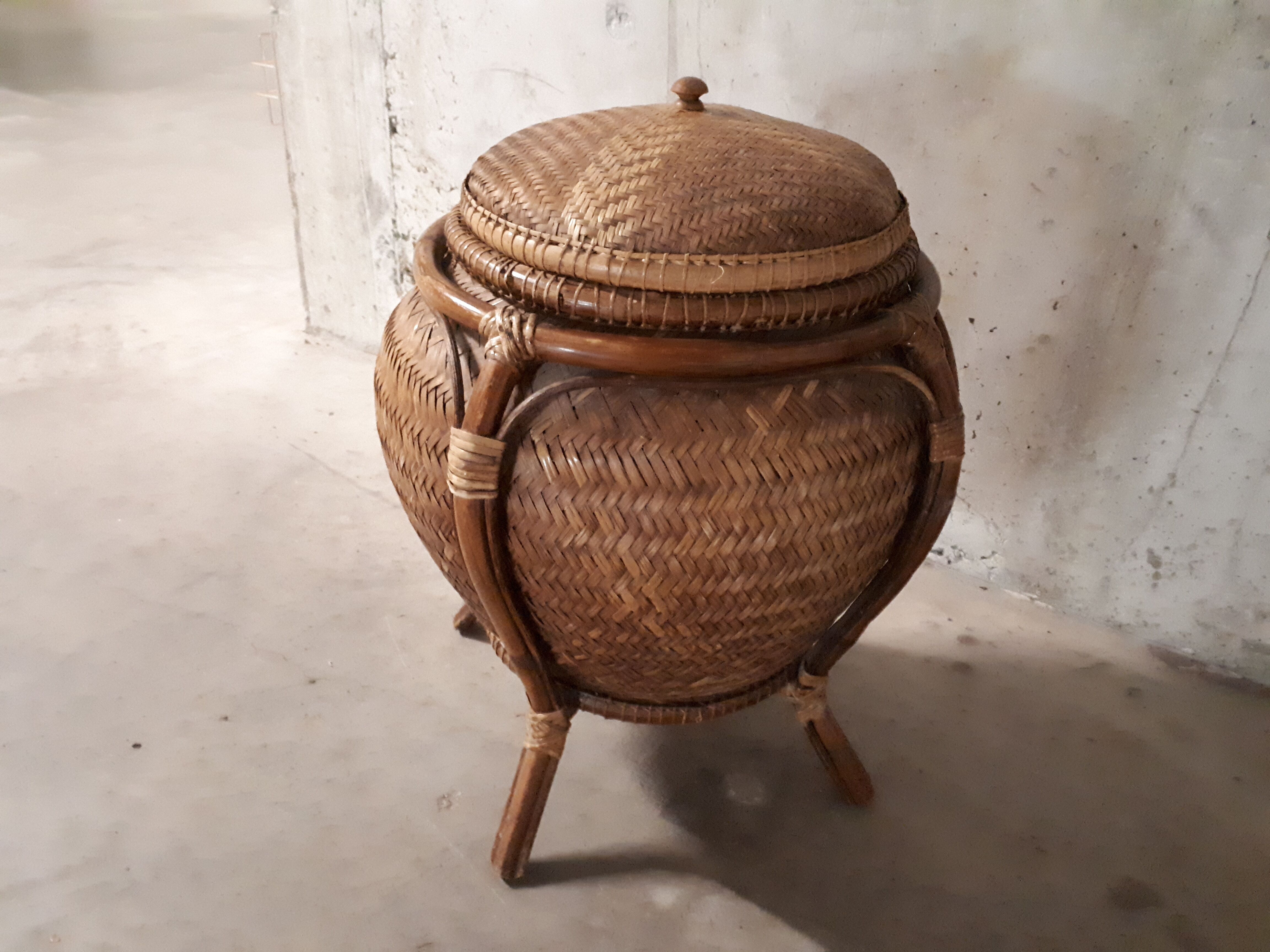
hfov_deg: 65.3
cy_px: 476
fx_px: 991
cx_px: 635
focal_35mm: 27
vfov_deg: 51.4
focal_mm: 3.6
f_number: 1.9
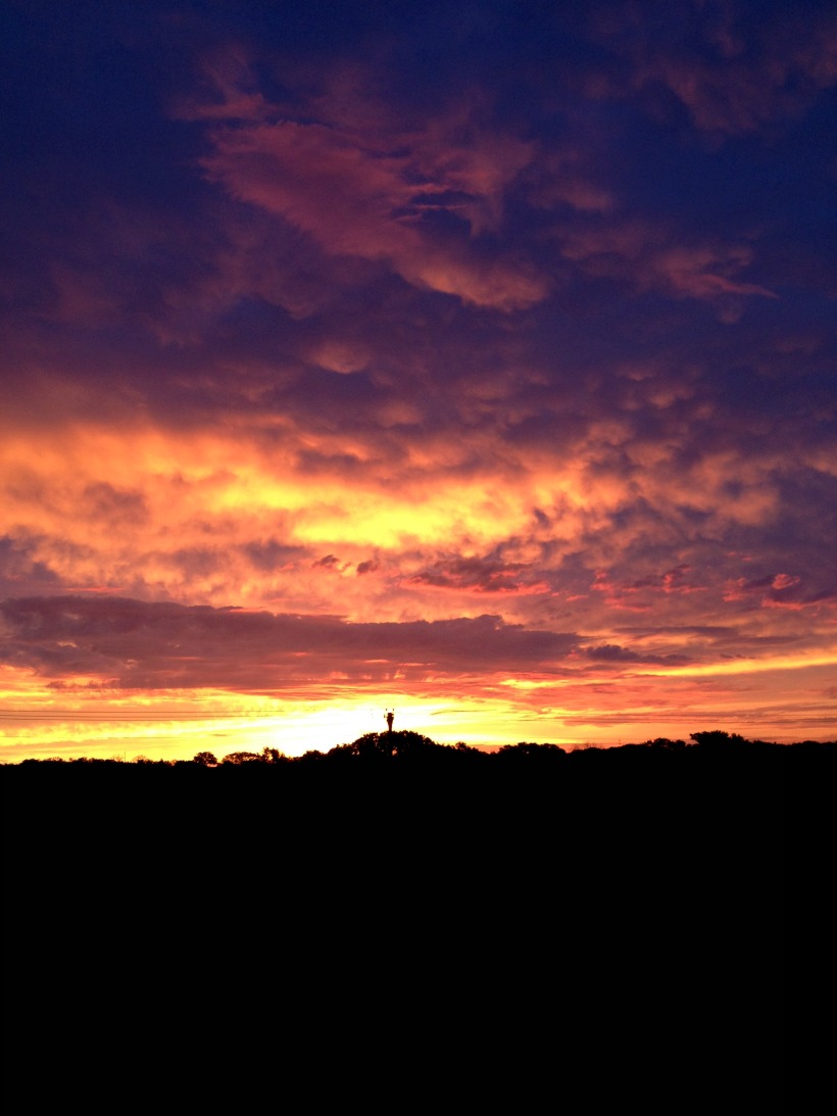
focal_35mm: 35
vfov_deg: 52.6
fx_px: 1128
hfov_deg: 40.7
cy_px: 558
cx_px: 418
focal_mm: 4.28
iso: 64
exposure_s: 1/60
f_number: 2.4
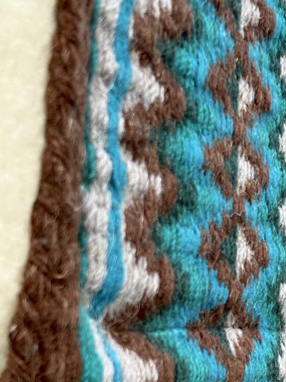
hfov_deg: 13.3
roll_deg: +0.0
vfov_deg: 17.8
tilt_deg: +2.5
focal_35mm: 110
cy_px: 276
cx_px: 277
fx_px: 1211
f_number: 1.6
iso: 50
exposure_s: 1/557
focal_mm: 5.96
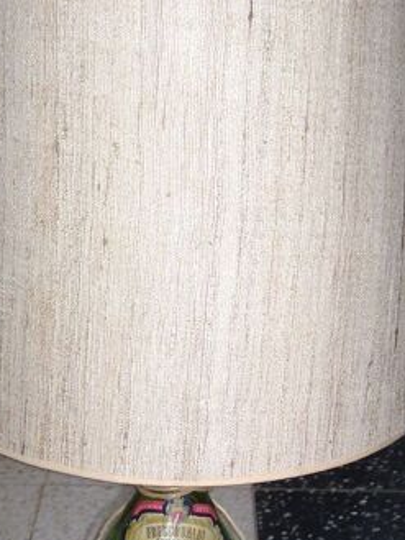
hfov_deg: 20.4
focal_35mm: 72
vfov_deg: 26.8
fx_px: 1122
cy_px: 381
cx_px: 157
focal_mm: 6
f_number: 2.7
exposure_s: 1/60
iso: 80
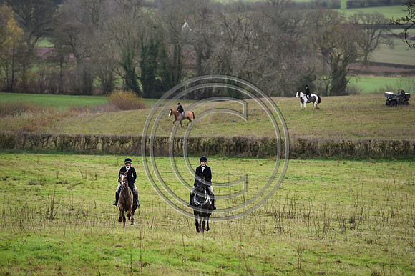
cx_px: 208
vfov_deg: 6.9
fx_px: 2304
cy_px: 138
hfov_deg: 10.3
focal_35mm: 200
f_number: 4.5
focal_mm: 200
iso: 1000
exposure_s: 1/1000
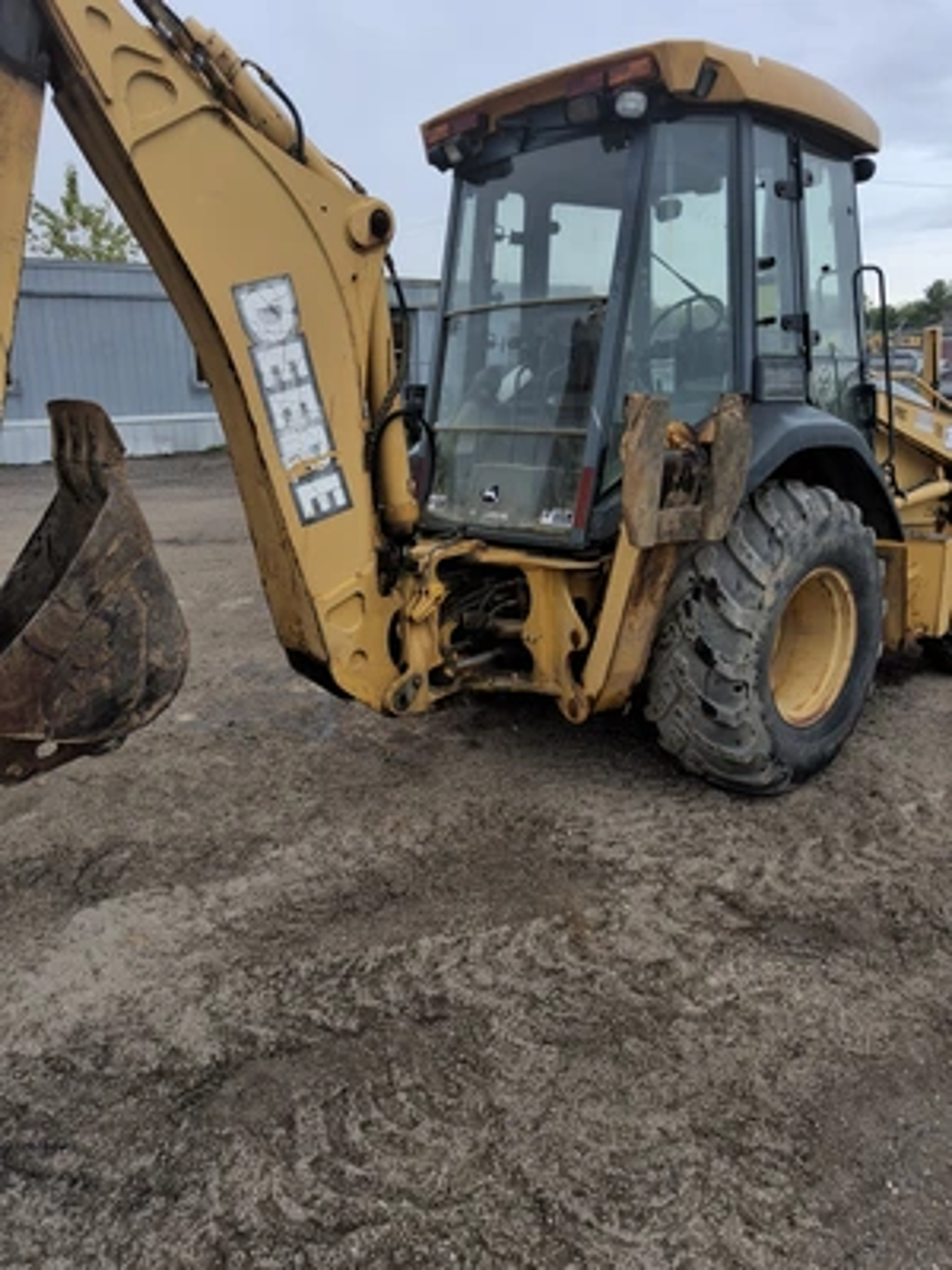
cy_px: 635
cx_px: 476
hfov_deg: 54.9
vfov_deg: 69.4
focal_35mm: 25
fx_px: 917
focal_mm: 3.08
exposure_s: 1/325
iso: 50
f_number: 2
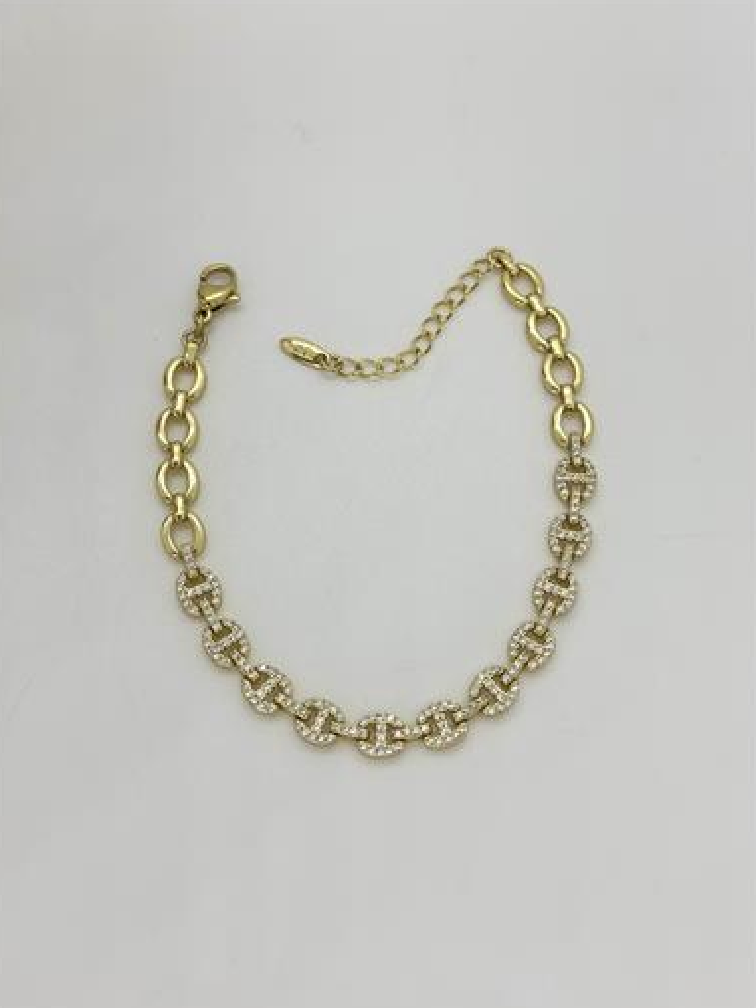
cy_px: 507
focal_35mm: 49
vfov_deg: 38.9
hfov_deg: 29.7
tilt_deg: -71.8
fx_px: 1426
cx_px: 374
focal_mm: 6.86
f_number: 1.78
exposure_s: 1/389
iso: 80
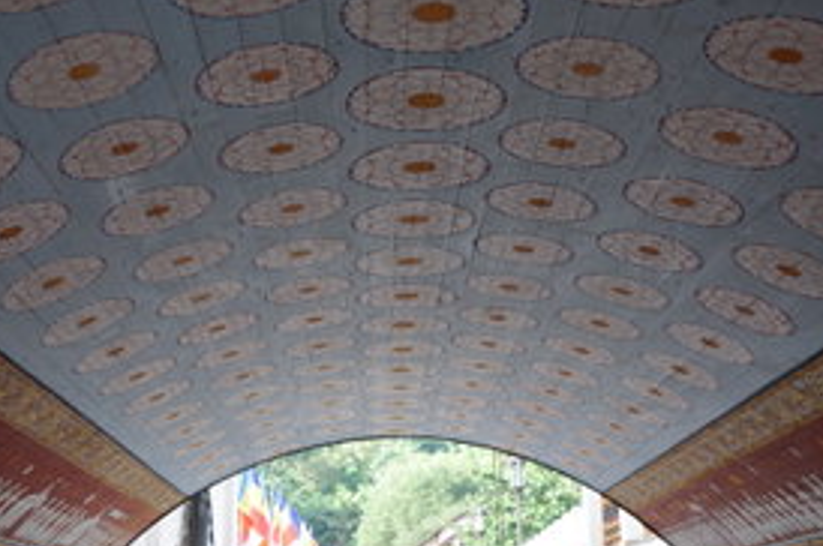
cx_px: 345
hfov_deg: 35.0
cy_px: 291
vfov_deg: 23.7
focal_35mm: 57
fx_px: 1302
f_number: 7.1
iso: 200
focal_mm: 26
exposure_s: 1/50
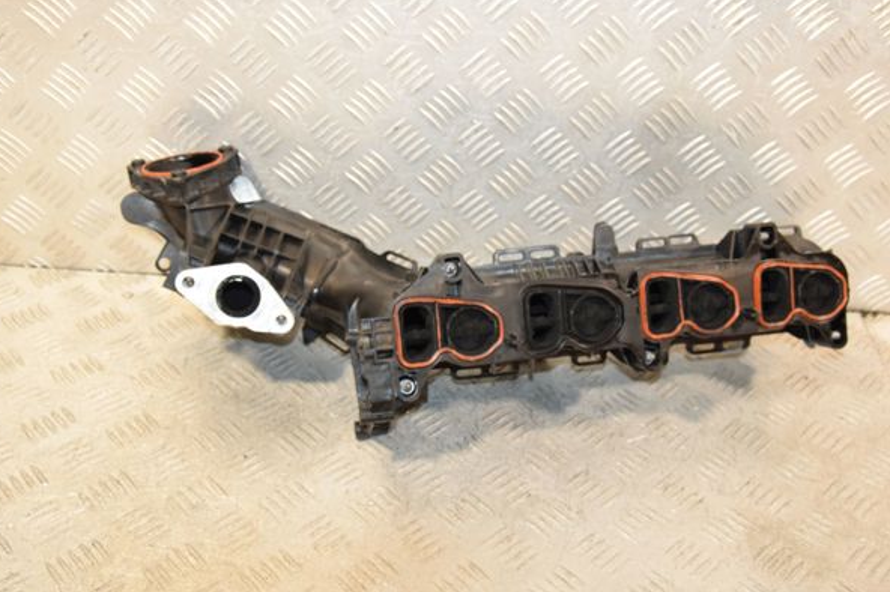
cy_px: 288
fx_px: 1002
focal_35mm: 41
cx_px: 459
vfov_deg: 32.9
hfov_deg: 47.9
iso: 1600
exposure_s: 1/160
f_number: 5.6
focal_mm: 25
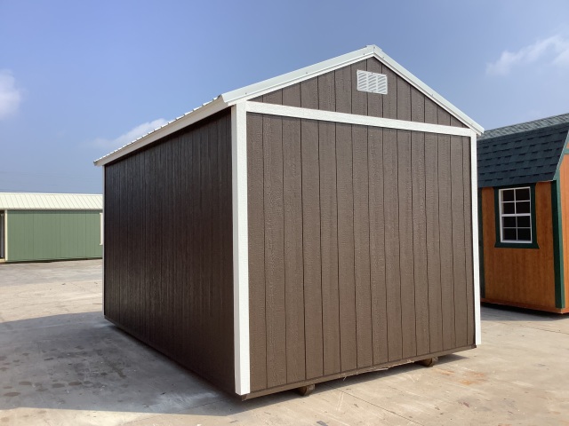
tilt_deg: +3.1
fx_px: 510
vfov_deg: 45.4
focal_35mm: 31
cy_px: 213
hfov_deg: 58.4
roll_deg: +1.0
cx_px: 284
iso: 25
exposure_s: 1/1431
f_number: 2.4
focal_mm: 3.3
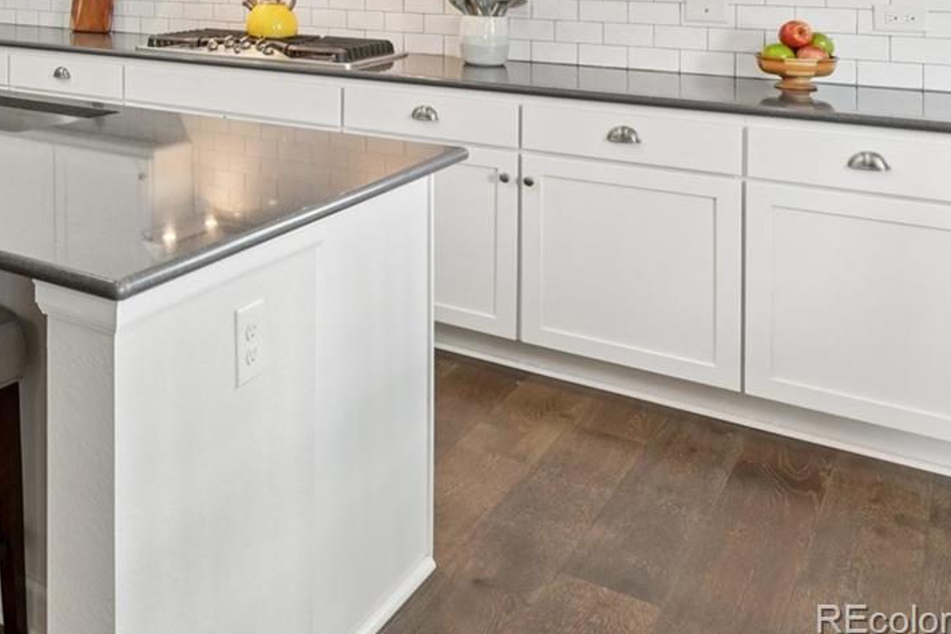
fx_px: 981
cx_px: -37
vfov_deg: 31.7
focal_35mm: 37
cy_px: -66
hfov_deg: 43.0
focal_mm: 11
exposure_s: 1/30
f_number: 8
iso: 320
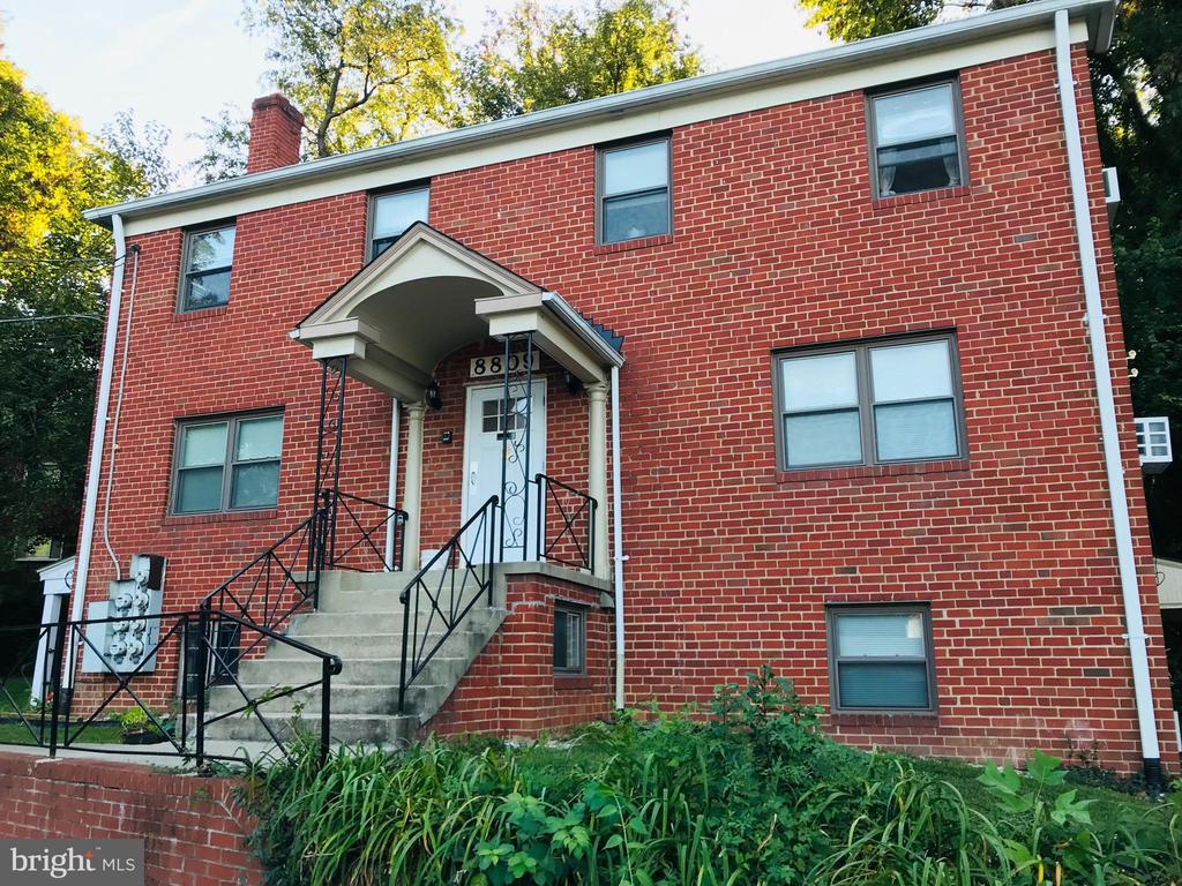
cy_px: 443
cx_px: 591
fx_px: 956
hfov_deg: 63.4
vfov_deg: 49.7
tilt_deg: +15.3
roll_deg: +0.5
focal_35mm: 28
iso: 25
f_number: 1.8
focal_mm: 3.99
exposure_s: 1/120
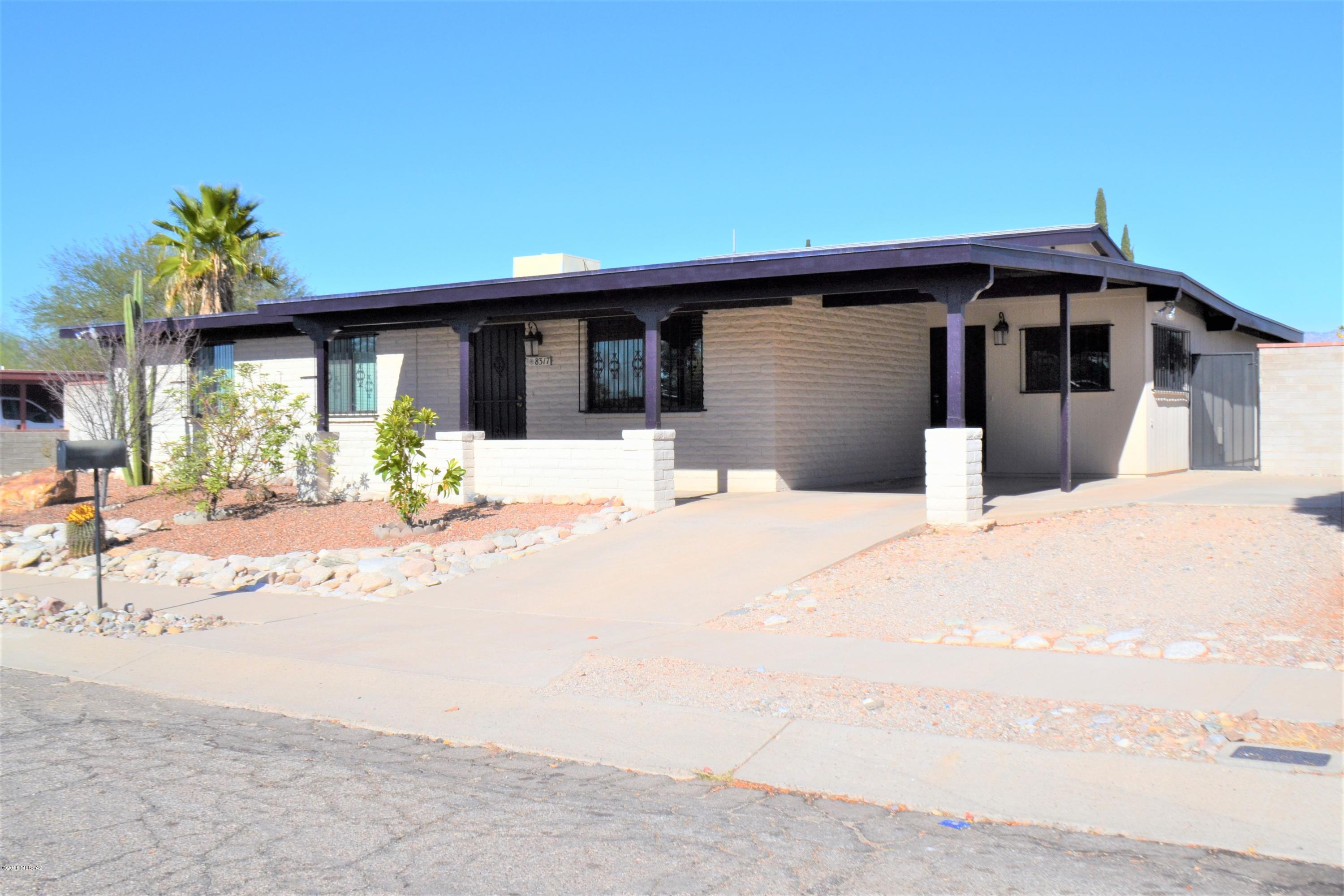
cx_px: 672
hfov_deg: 53.1
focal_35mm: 36
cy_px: 448
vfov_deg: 36.9
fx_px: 1344
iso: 280
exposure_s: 1/500
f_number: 11
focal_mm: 24
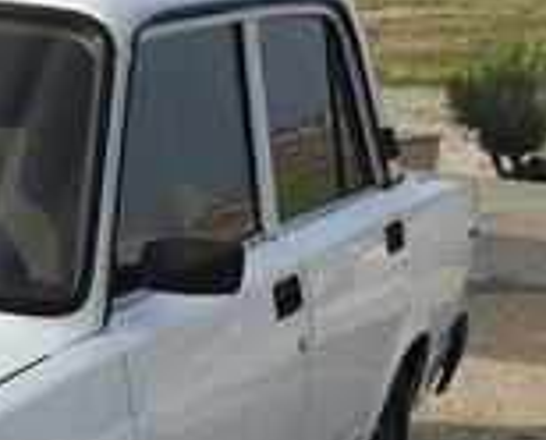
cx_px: -262
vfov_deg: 12.3
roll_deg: -1.8
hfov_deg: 14.8
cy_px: 637
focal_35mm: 121
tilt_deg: -19.5
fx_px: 1960
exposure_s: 1/2475
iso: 32
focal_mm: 4.15
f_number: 2.2
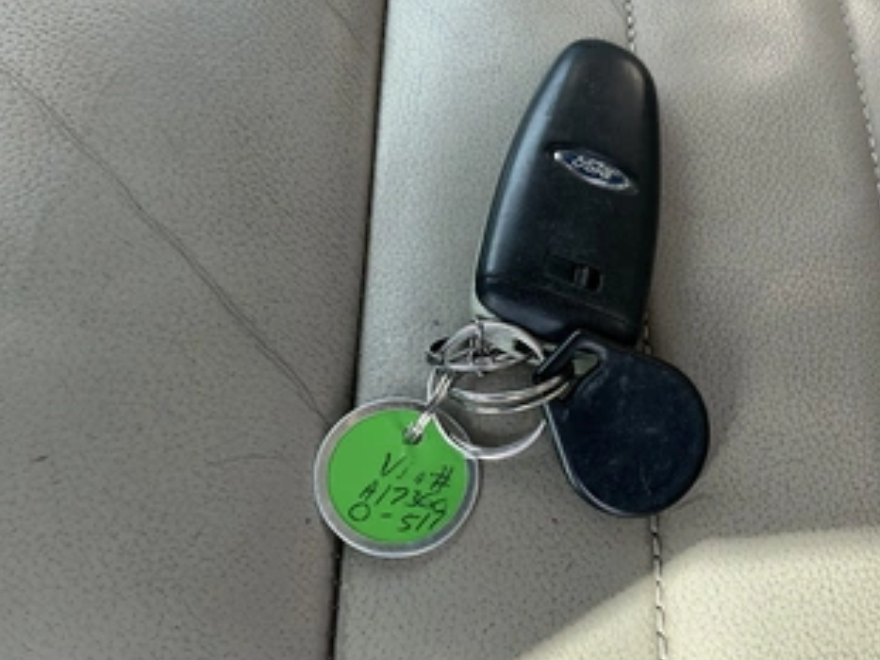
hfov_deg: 51.1
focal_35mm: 36
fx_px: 915
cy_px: 348
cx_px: 521
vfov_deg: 39.6
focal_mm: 3
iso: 32
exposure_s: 1/153
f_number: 1.8
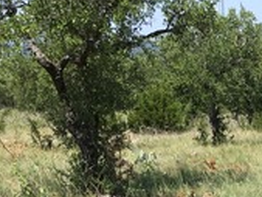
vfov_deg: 12.6
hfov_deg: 16.9
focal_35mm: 110
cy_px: 323
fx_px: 833
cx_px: 340
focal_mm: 4.15
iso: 25
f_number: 2.2
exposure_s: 1/1241
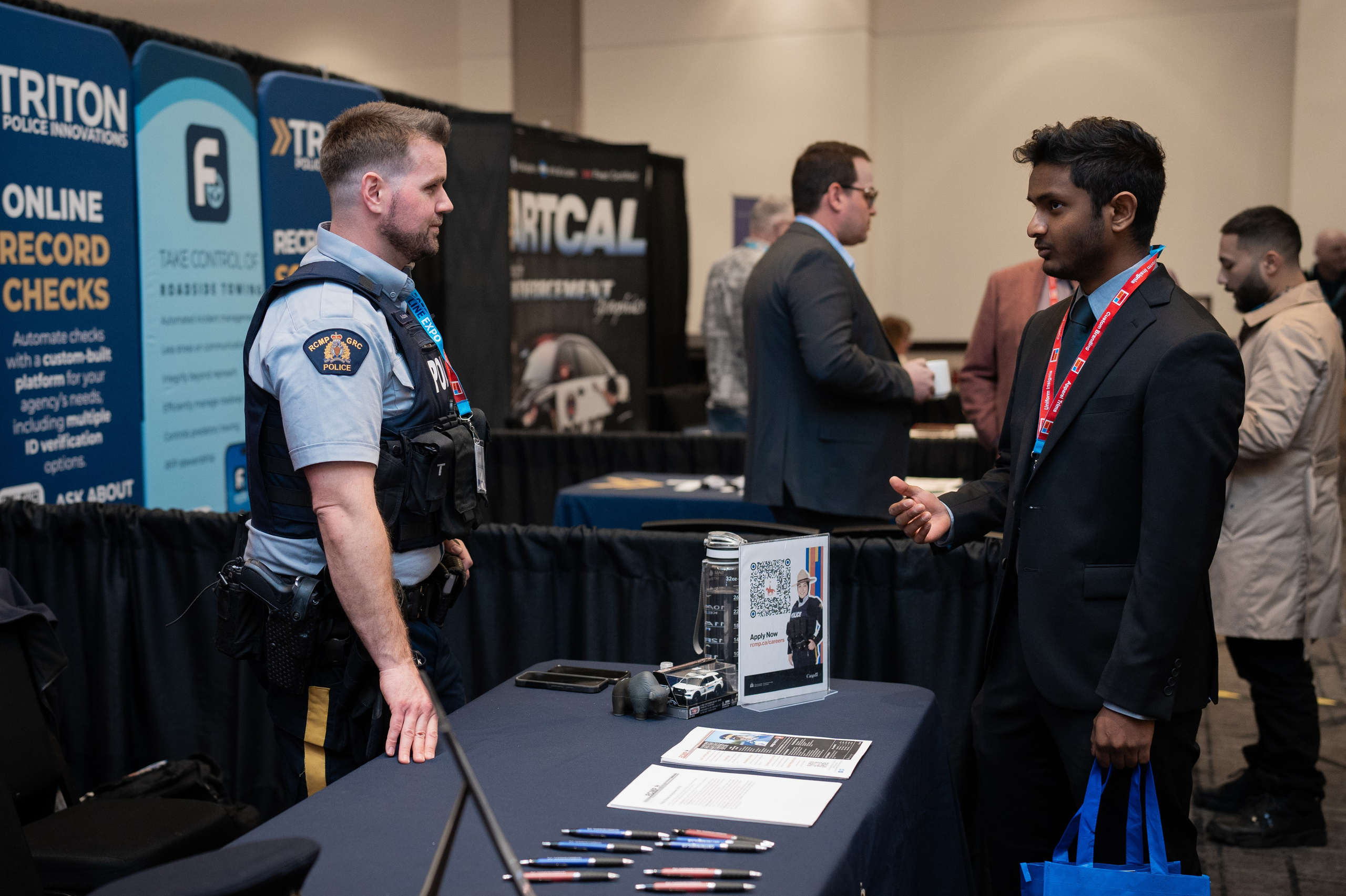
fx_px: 1851
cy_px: 467
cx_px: 394
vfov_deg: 27.2
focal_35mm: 50
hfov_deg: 39.2
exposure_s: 1/200
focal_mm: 35
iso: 1000
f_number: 1.8
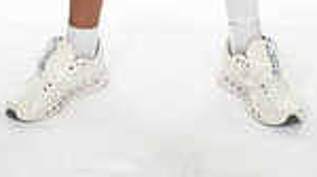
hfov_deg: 13.7
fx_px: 1318
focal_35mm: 157
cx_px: 123
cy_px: -284
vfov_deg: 7.1
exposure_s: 1/320
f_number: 7.1
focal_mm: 50
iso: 800
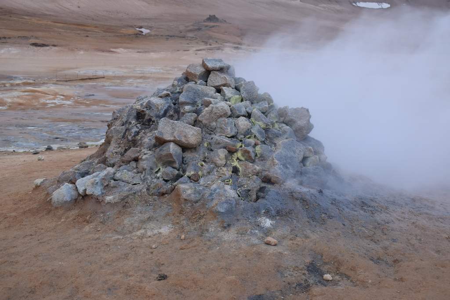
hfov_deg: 38.9
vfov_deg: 26.5
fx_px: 638
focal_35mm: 51
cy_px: 150
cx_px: 225
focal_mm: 34
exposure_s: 1/200
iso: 640
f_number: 7.1
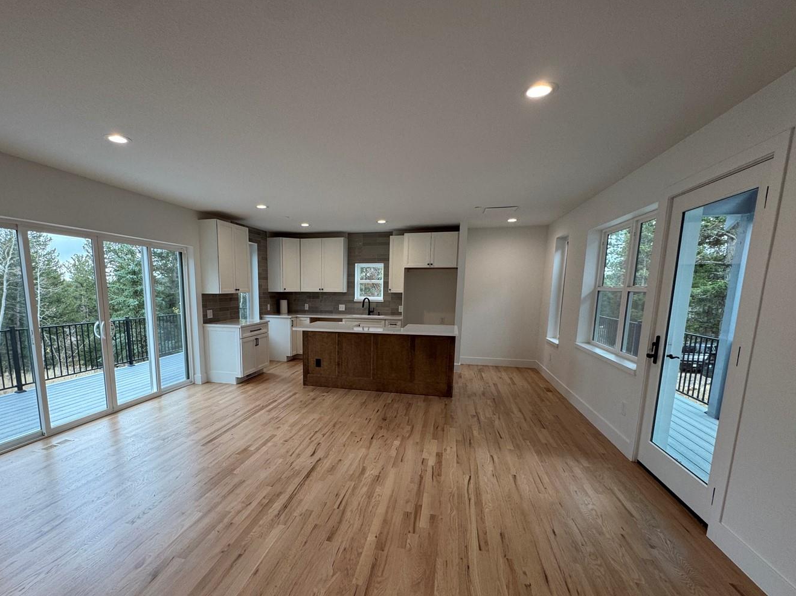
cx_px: 337
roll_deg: -0.6
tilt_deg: -9.8
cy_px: 350
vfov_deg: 74.1
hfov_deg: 90.4
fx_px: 391
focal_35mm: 17
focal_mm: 2.22
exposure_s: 1/120
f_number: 2.2
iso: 100
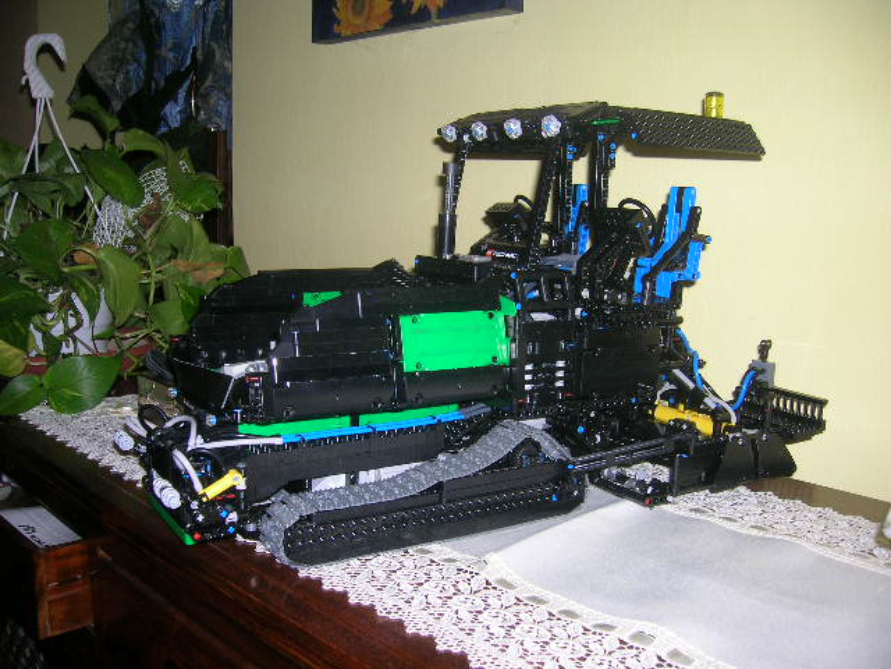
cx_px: 446
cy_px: 334
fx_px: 875
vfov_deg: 41.8
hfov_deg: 54.0
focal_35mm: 34
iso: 50
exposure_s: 1/60.1
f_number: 2.9
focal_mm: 5.7
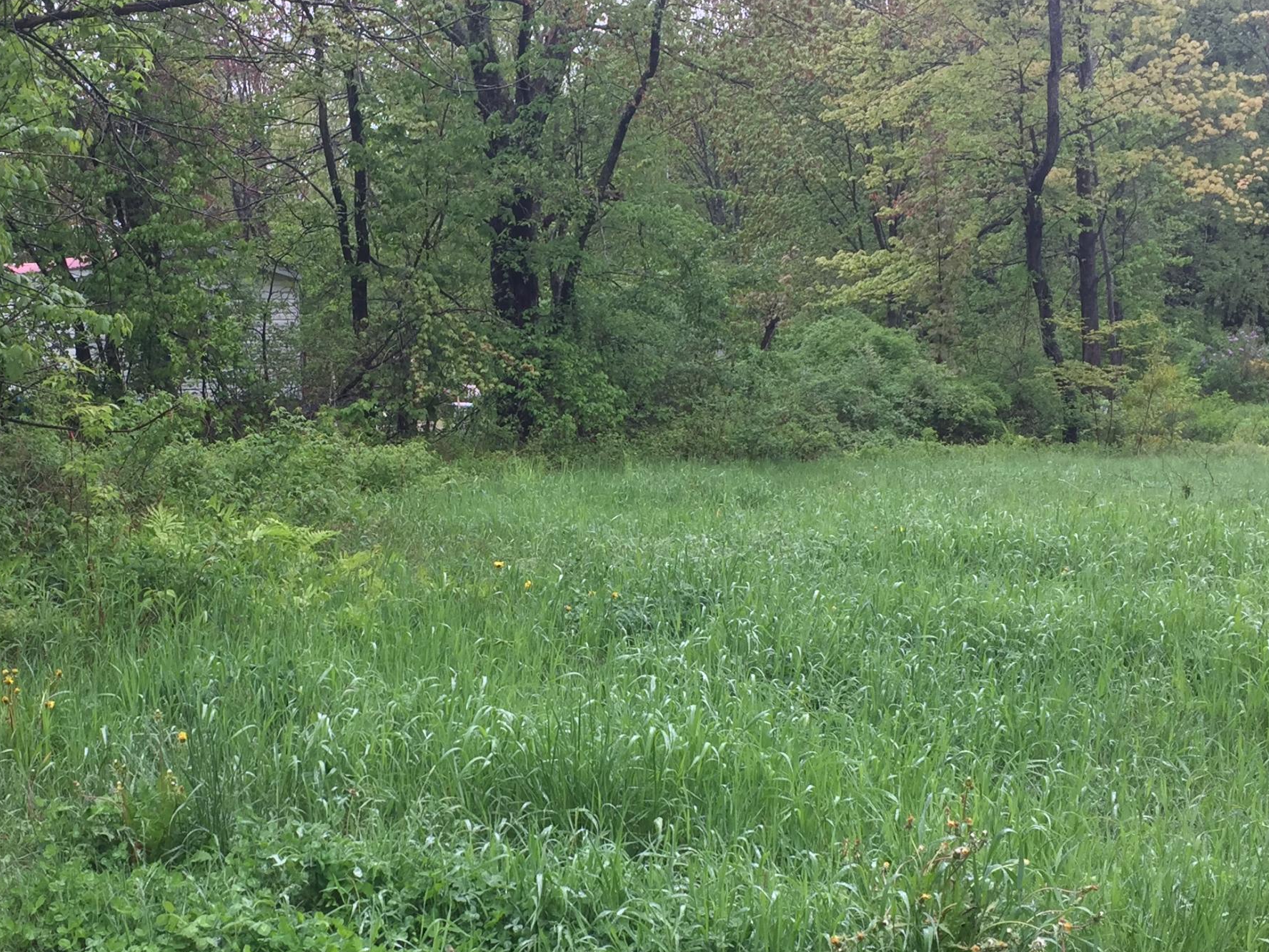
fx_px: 1796
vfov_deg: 29.5
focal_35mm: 49
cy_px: 606
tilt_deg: -7.3
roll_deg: -1.4
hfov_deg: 38.7
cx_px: 482
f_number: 2.2
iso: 32
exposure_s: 1/173
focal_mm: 4.15
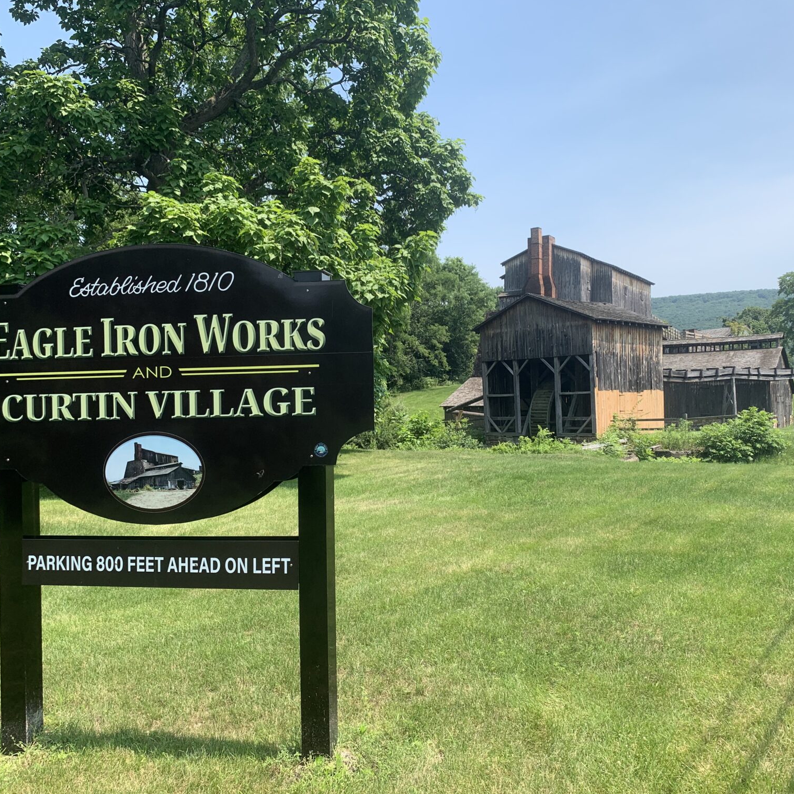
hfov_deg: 52.4
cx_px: 445
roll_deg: +1.3
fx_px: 804
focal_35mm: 31
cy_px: 398
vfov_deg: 52.5
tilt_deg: -0.1
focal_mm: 4.25
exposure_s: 1/1447
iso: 25
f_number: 1.8
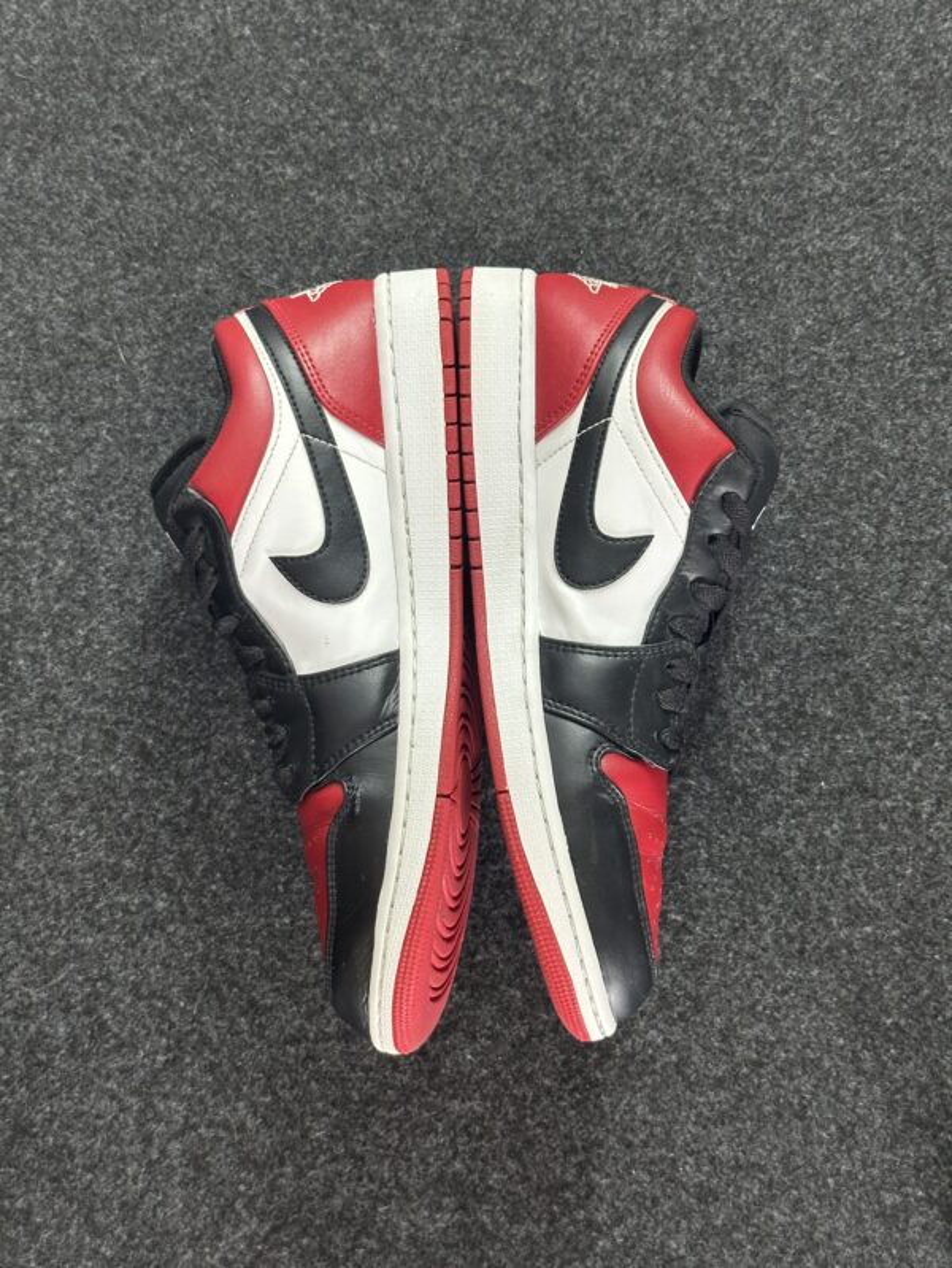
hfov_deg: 30.3
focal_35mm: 48
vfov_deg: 39.6
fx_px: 1759
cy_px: 634
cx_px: 476
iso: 200
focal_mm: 6.86
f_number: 1.78
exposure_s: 1/33
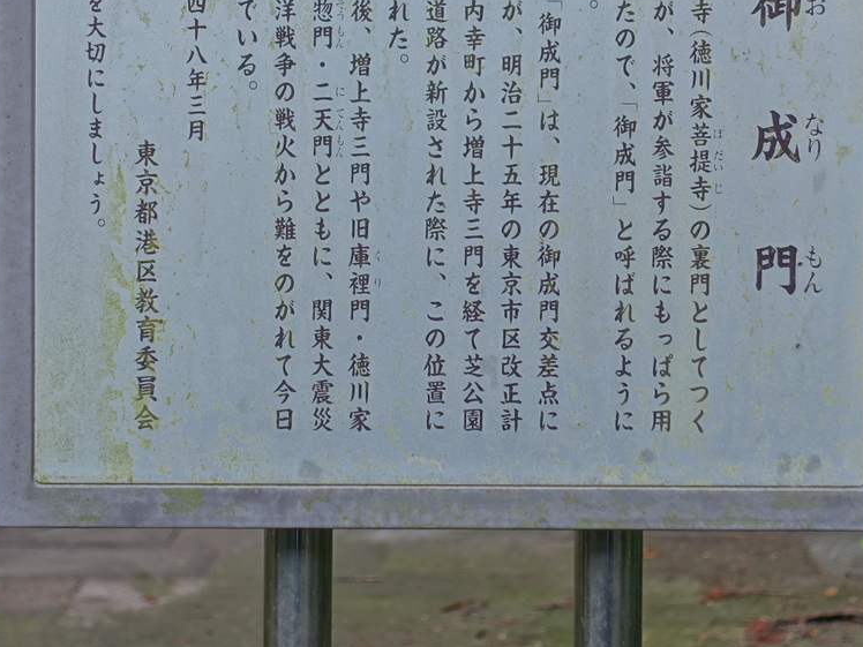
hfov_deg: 18.4
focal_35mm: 107
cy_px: 159
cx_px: 486
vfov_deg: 13.8
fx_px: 2668
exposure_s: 1/60
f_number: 2.8
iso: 125
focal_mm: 18.89
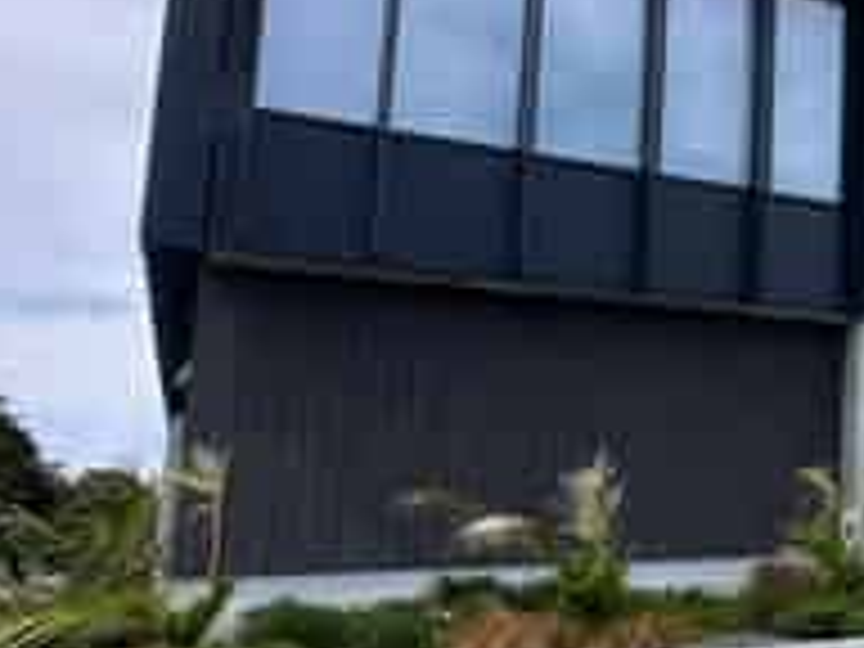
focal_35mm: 48
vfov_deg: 30.2
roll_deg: +1.5
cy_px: 353
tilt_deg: +9.2
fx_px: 1198
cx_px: 1318
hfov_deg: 27.0
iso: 40
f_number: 2.2
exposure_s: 1/2020
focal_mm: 2.22
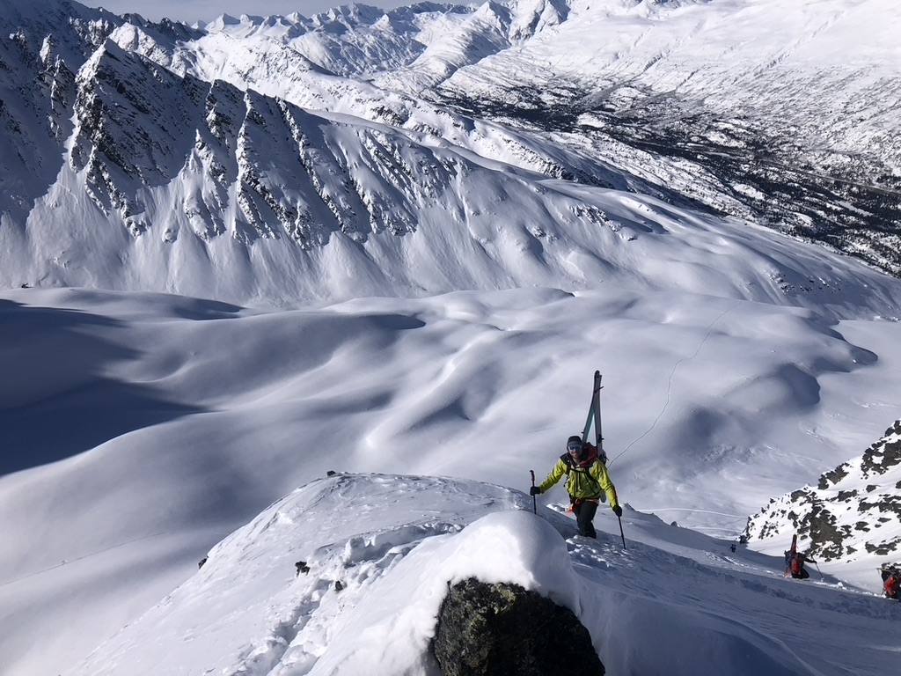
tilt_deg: -24.8
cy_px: 338
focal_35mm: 28
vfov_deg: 49.7
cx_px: 450
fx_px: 729
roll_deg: +2.2
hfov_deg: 63.4
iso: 25
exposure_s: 1/9615
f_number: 1.8
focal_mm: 3.99
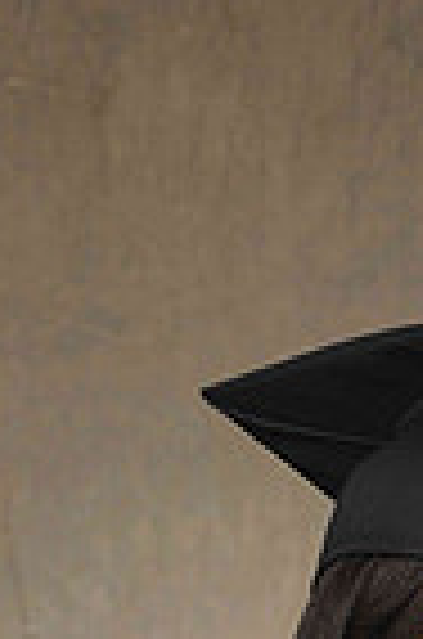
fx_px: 5898
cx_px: 470
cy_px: 972
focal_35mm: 333
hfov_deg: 4.1
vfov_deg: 6.1
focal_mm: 70
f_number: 5.6
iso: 200
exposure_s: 1/125
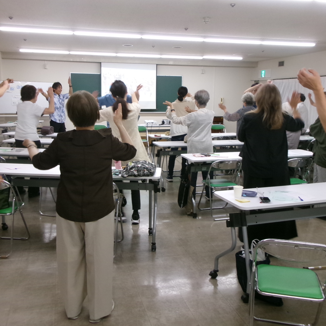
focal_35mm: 34
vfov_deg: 48.5
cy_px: 163
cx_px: 155
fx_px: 362
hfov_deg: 48.4
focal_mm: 5.1
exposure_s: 1/34
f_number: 3.9
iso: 244
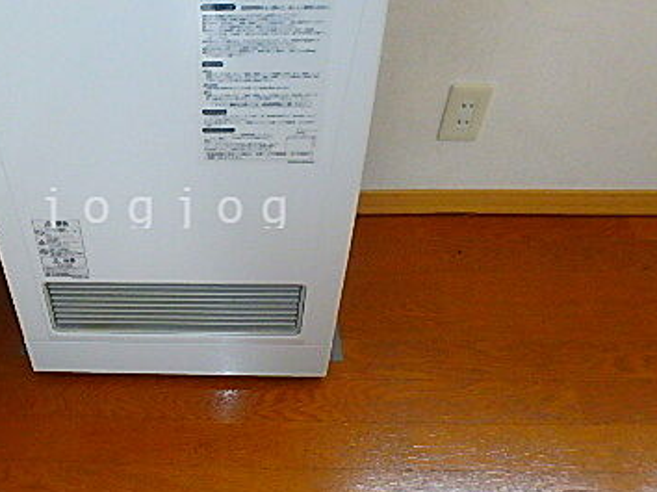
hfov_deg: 47.3
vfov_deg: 37.6
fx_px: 721
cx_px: 169
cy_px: 206
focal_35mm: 38
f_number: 3.5
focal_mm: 3.7
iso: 400
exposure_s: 1/30
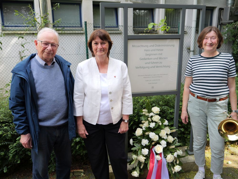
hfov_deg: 56.8
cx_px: 119
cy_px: 90
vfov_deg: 44.2
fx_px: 220
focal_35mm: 32
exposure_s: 1/160
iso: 100
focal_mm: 16
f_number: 3
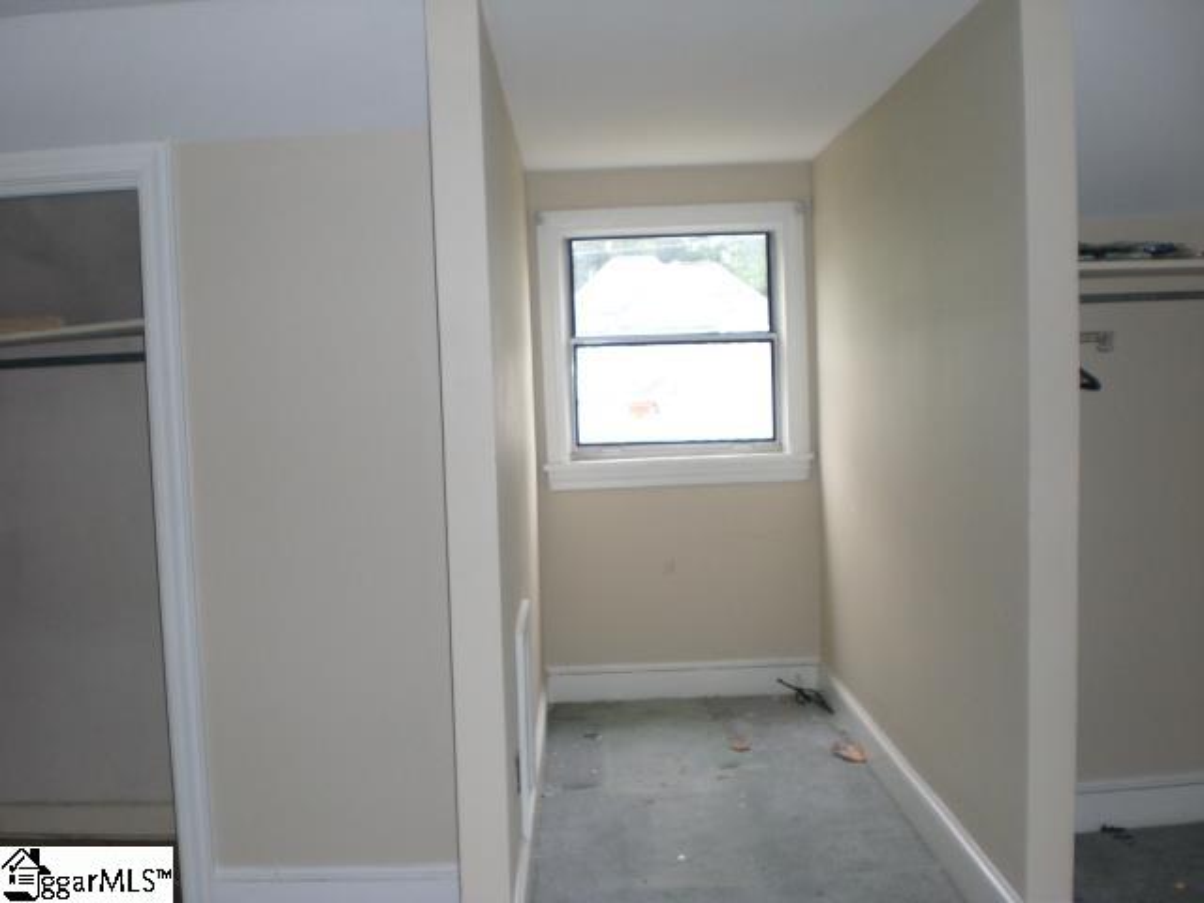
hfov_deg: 49.0
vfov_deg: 37.7
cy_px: 452
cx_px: 602
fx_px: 1322
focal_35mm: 38
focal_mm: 6.3
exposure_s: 1/80
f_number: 3.1
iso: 200
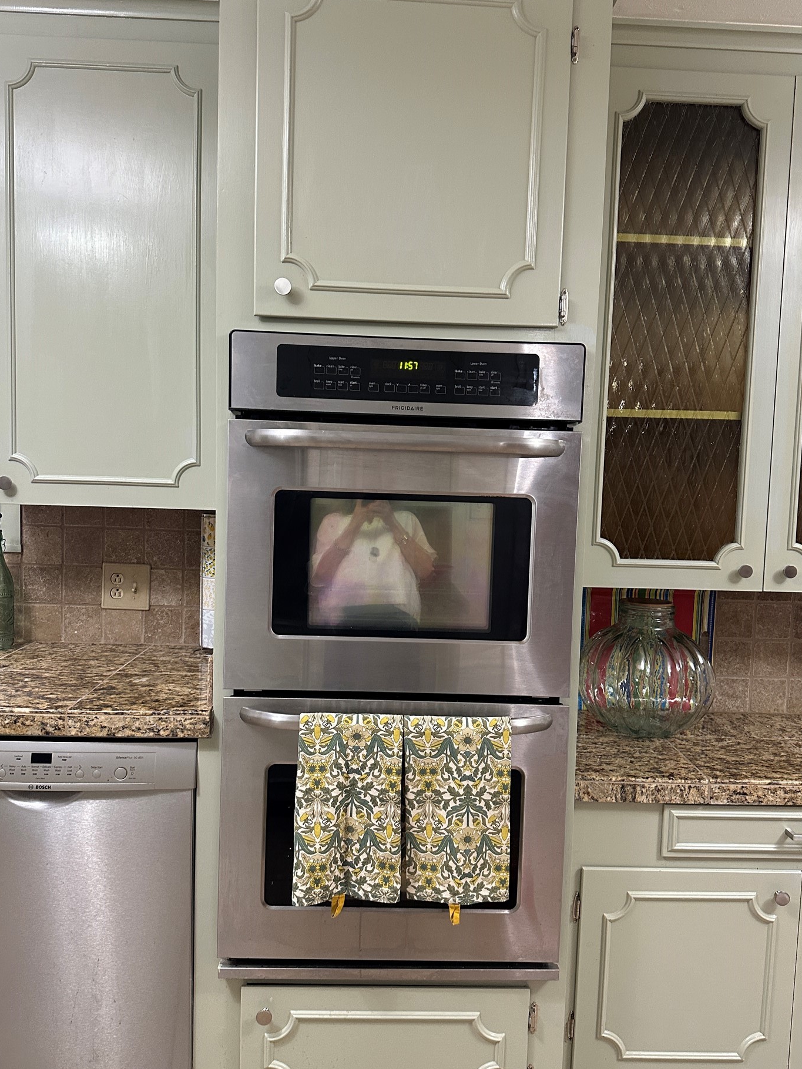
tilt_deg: -4.0
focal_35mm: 27
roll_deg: -2.5
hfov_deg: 51.4
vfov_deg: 65.3
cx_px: 406
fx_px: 834
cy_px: 540
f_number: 1.78
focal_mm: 6.86
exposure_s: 1/60
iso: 400
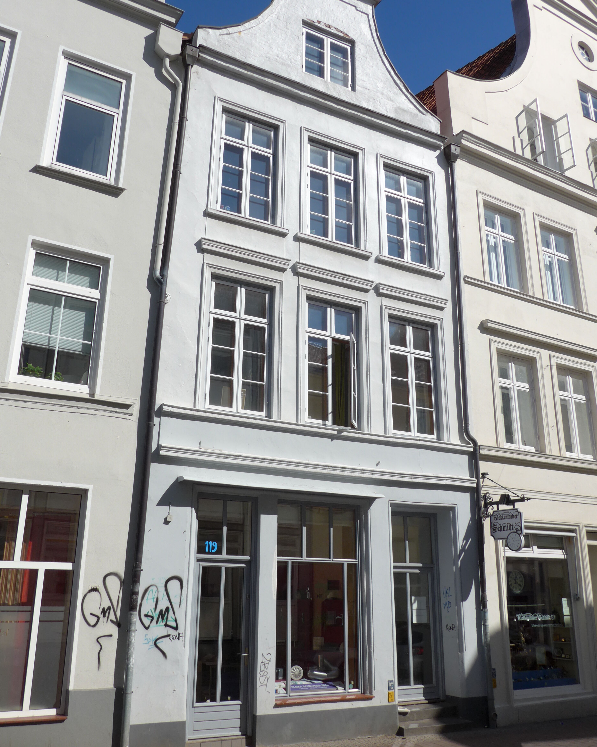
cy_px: 356
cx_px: 296
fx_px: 663
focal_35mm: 30
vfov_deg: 58.7
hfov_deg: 48.5
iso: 80
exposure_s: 1/2000
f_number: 3.2
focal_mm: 6
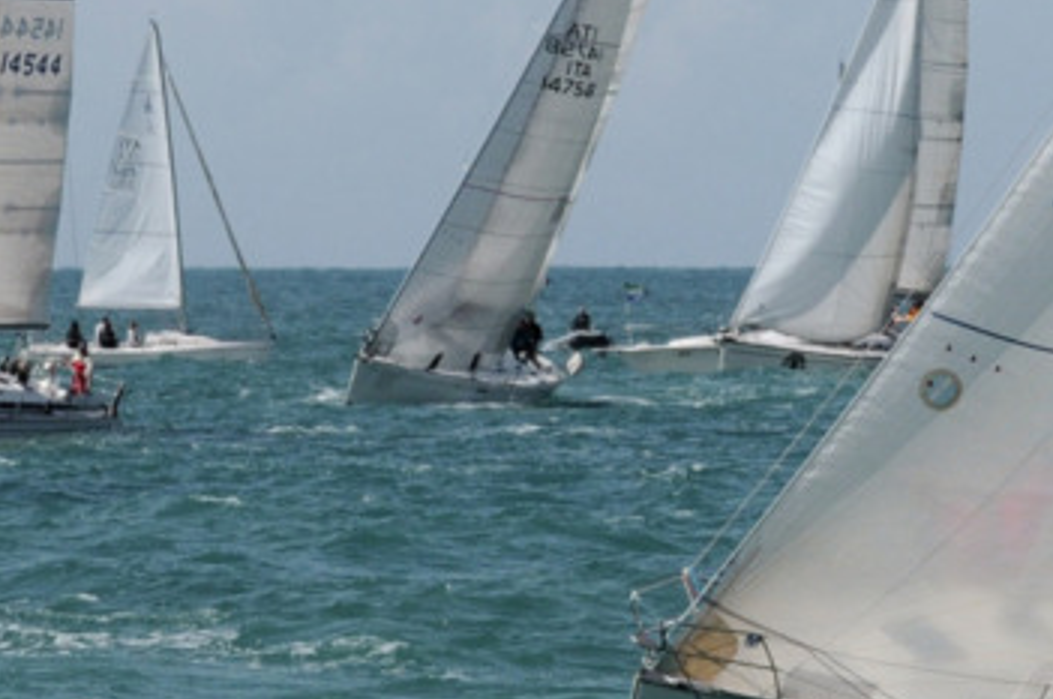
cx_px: 741
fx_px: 25529
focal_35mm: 874
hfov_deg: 2.4
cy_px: 162
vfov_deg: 1.6
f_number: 16
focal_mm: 160
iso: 400
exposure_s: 1/1000
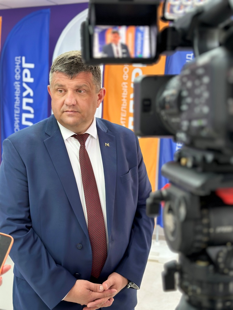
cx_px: 116
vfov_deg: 39.7
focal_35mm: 48
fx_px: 431
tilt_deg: -7.5
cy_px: 155
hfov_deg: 30.3
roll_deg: -0.7
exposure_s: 1/108
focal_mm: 6.86
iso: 125
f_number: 1.78
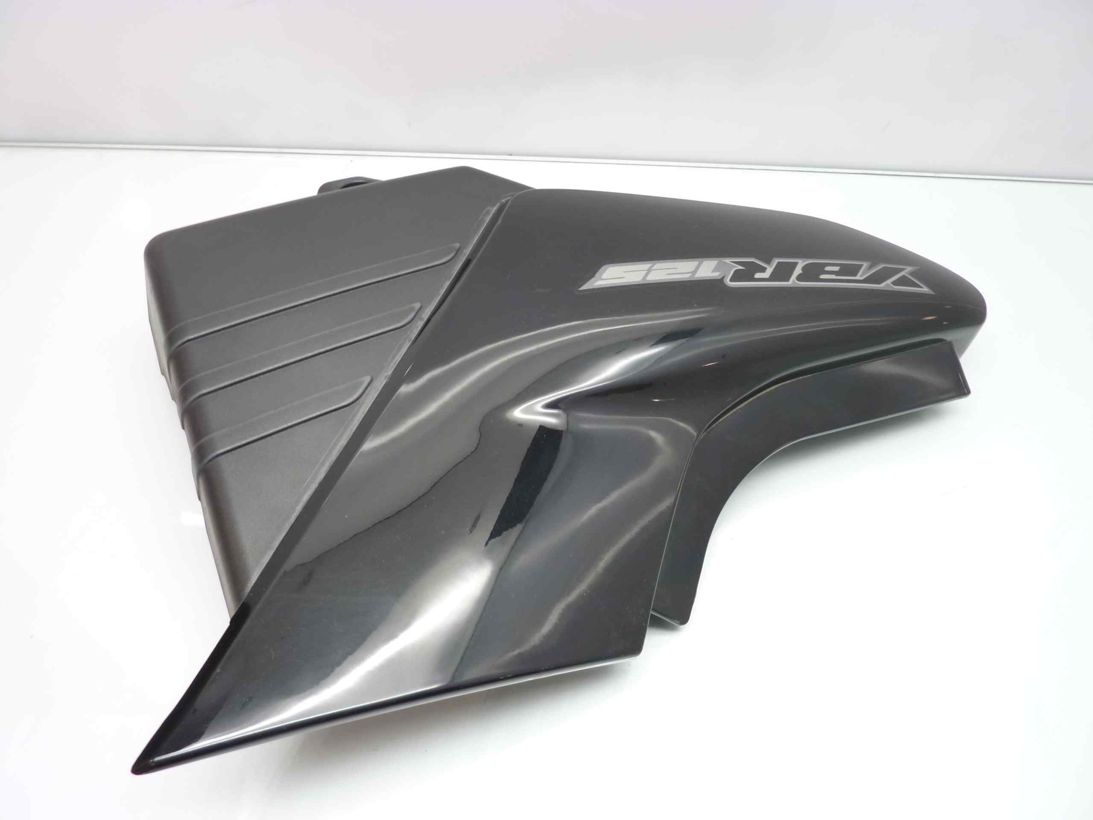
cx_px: 546
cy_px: 410
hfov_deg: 69.4
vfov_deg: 54.9
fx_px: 789
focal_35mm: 25
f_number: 3.3
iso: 125
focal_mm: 4.1
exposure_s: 1/8
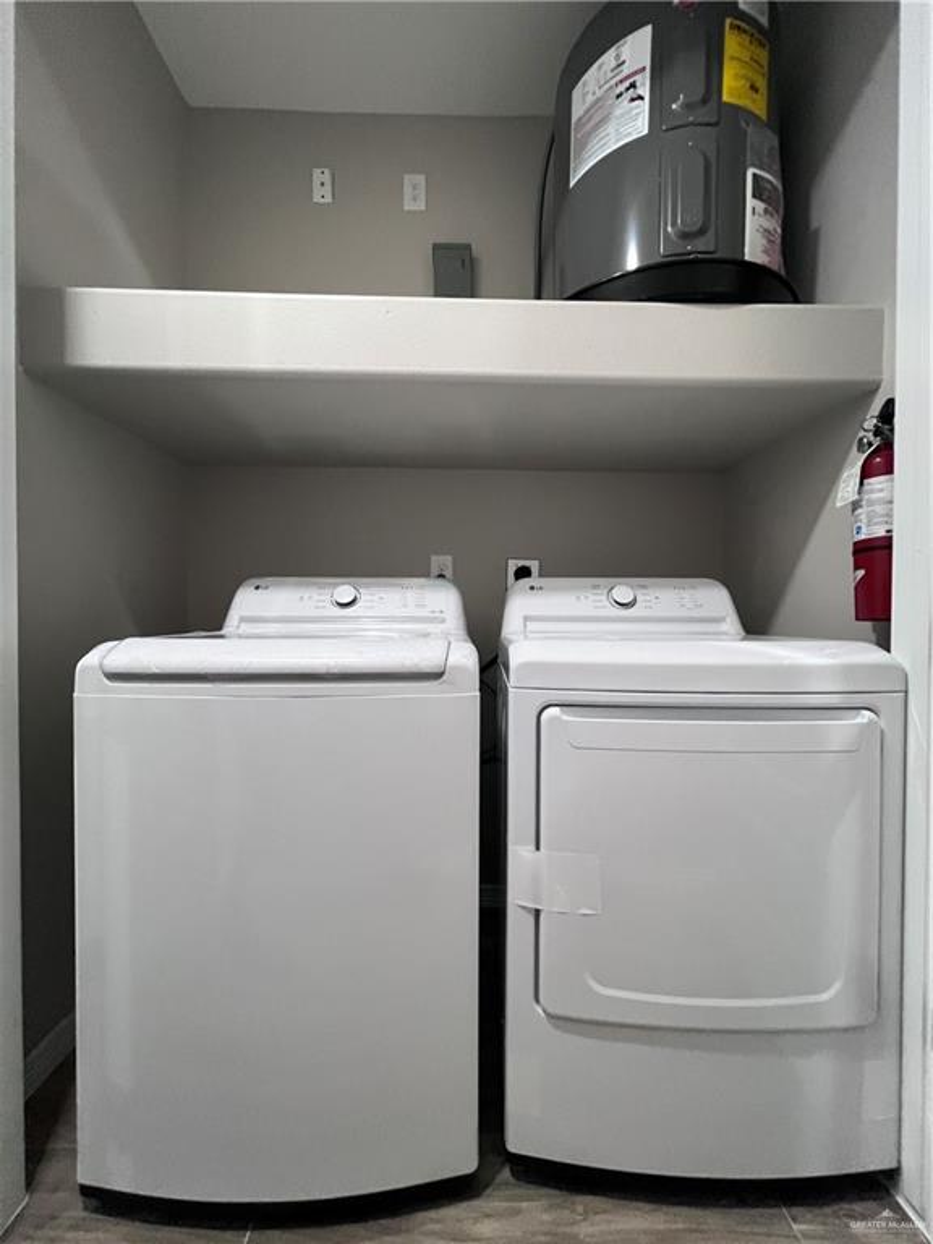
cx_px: 466
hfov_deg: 89.9
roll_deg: +0.4
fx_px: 467
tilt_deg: +0.9
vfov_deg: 106.2
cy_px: 622
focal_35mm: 13
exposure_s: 1/60
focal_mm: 1.57
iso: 320
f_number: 1.8
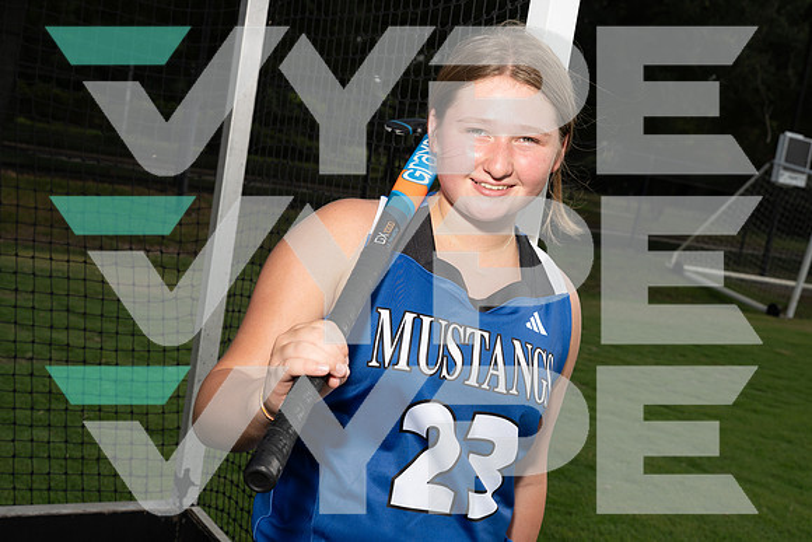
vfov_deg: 28.7
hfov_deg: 41.9
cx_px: 406
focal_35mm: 47
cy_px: 271
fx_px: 1060
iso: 125
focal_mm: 47
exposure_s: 1/250
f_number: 9
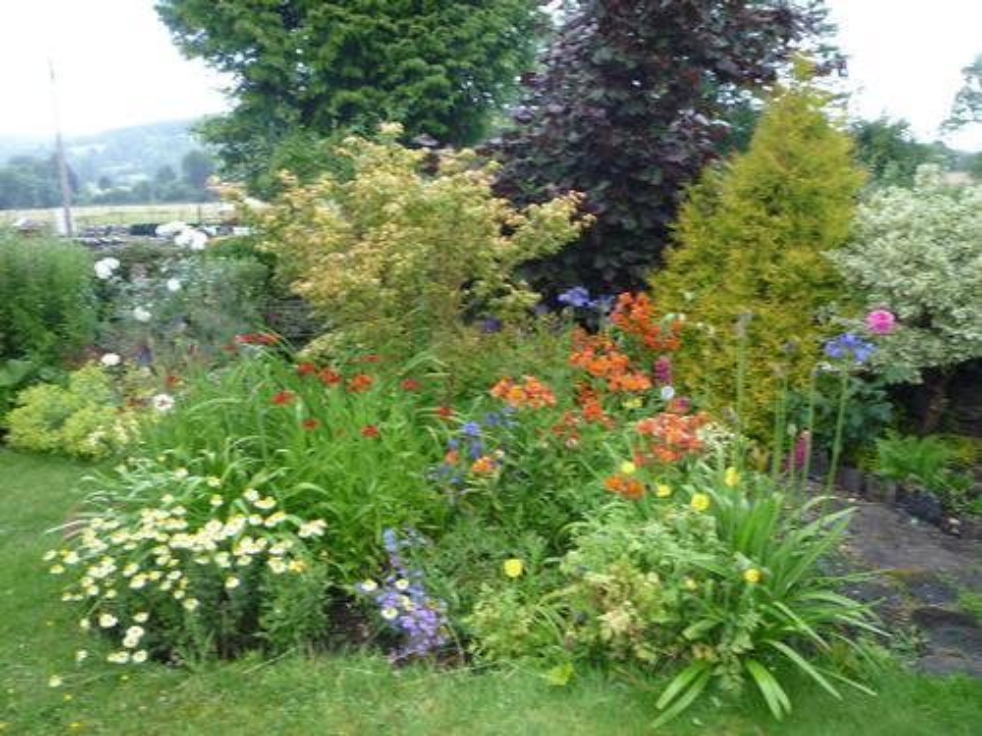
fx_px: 851
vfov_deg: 46.8
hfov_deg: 60.0
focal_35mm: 30
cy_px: 368
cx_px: 491
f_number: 3.3
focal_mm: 5.2
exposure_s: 1/30
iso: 125
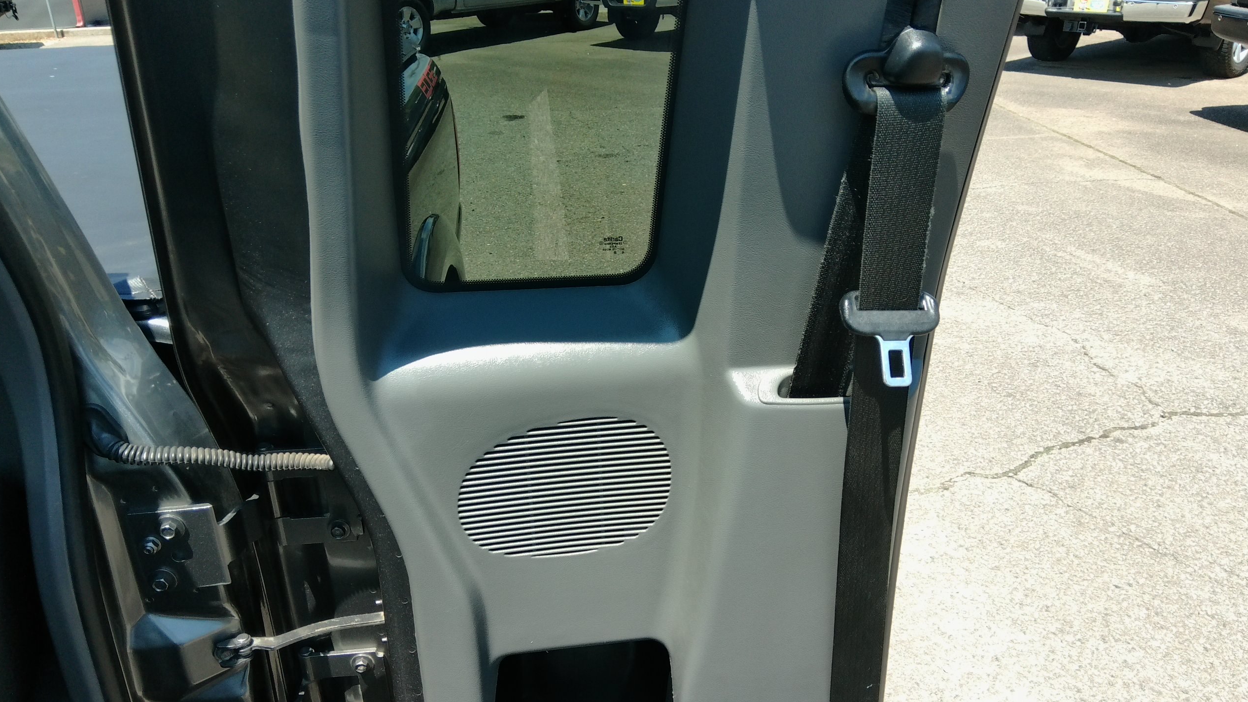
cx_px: 619
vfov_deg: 40.1
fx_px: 960
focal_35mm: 29
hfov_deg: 66.1
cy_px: 398
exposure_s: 1/297
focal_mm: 3
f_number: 2
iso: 100
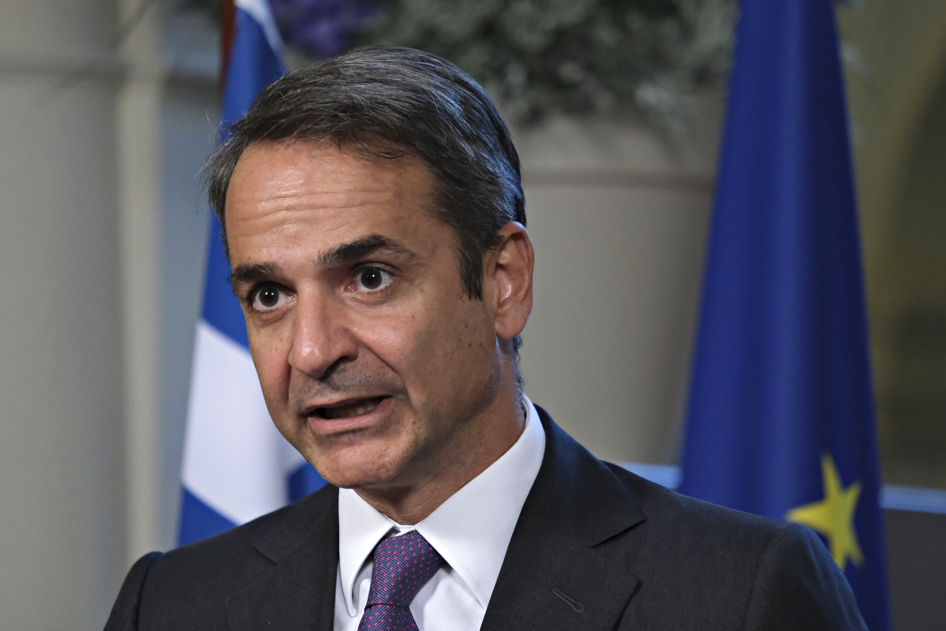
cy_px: 316
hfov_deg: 6.9
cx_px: 473
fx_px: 7883
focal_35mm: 300
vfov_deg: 4.6
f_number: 4.8
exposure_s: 1/250
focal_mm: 200
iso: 3200
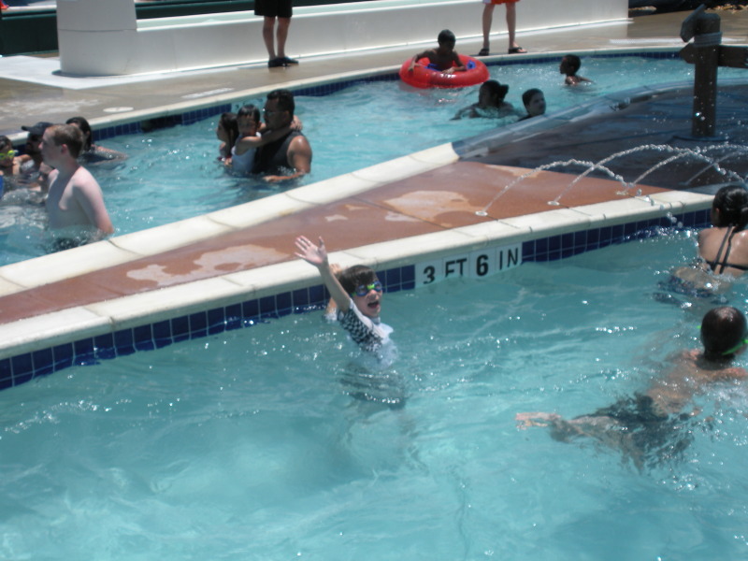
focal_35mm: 52
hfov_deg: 36.8
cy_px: 280
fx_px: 1124
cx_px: 374
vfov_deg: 28.0
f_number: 4.4
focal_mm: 9.1
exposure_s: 1/734
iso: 64
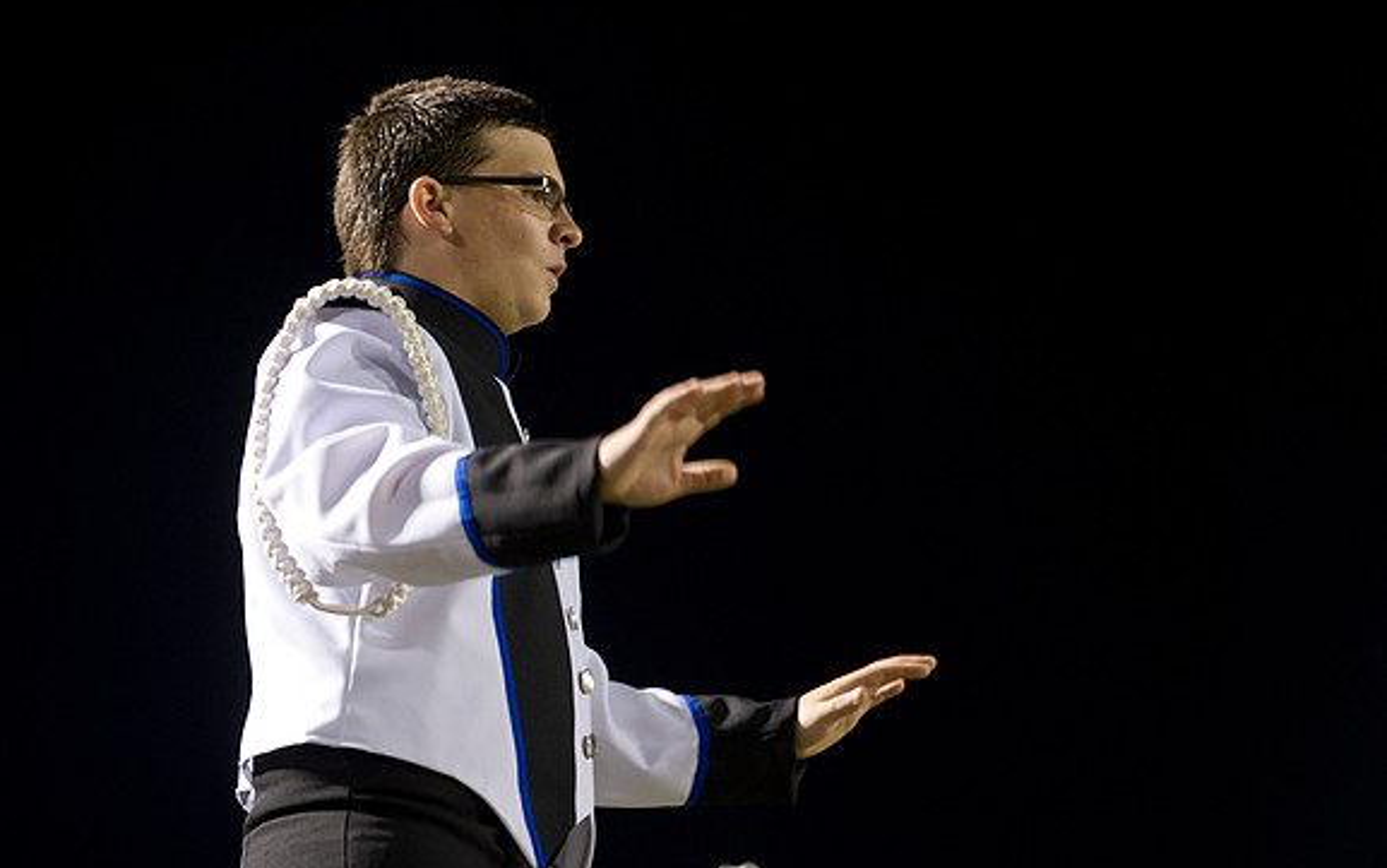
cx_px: 695
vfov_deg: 10.2
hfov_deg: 16.3
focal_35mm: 128
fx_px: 4840
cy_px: 452
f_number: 3.2
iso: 3200
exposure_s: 1/125
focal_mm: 125
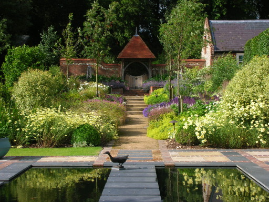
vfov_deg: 20.2
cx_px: 134
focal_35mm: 73
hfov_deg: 26.7
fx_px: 567
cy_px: 101
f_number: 4.4
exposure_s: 1/261
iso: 50
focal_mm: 12.2
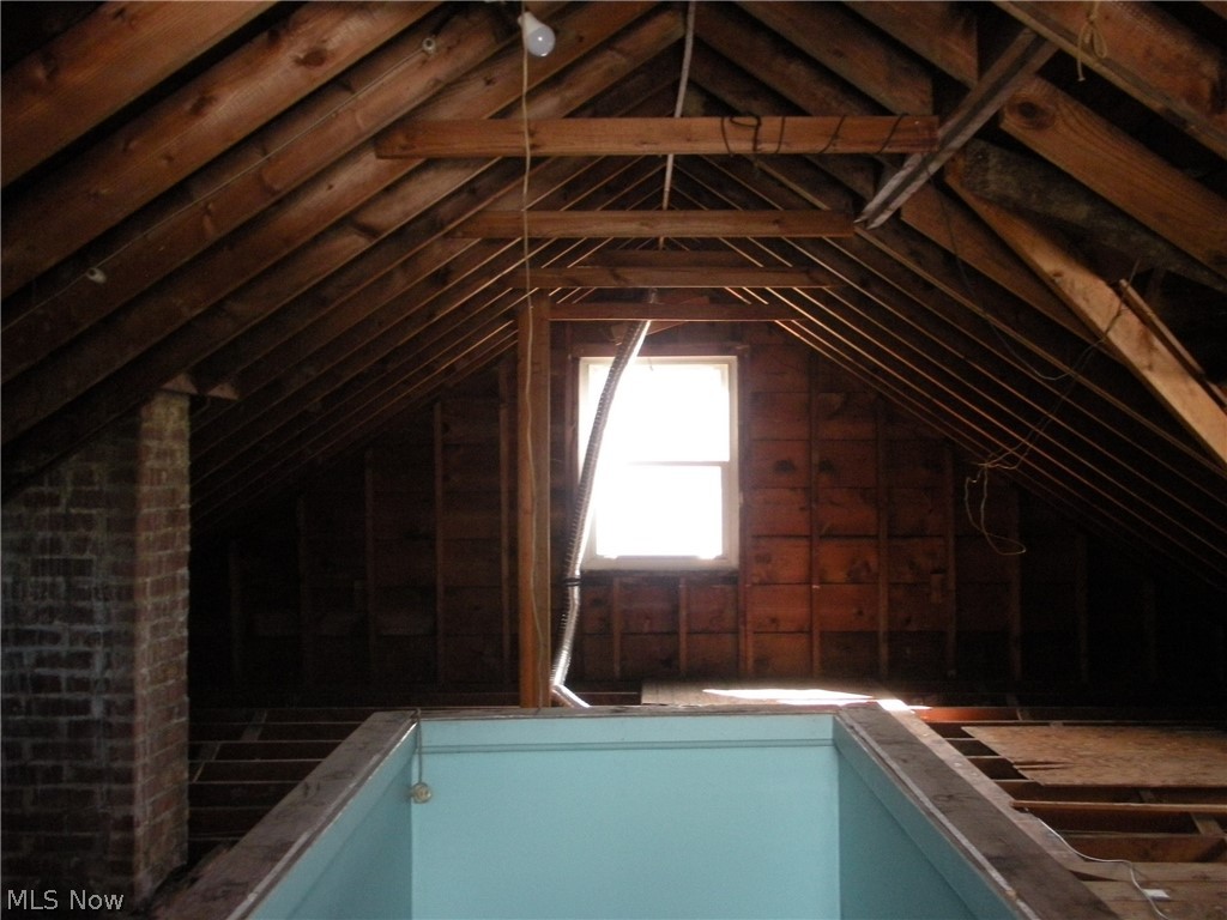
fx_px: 1241
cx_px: 614
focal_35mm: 35
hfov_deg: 52.6
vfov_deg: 40.7
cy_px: 460
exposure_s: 1/46.8
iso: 400
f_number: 3.5
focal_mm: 6.3
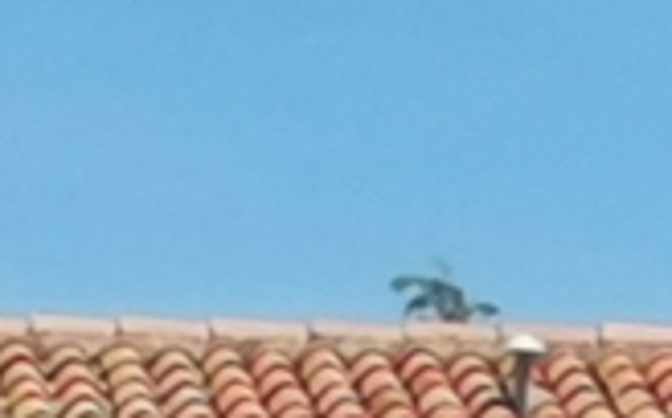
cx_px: 475
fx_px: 17338
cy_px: 1229
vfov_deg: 1.4
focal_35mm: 948
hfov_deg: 2.2
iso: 50
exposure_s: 1/3788
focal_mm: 5.56
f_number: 1.6
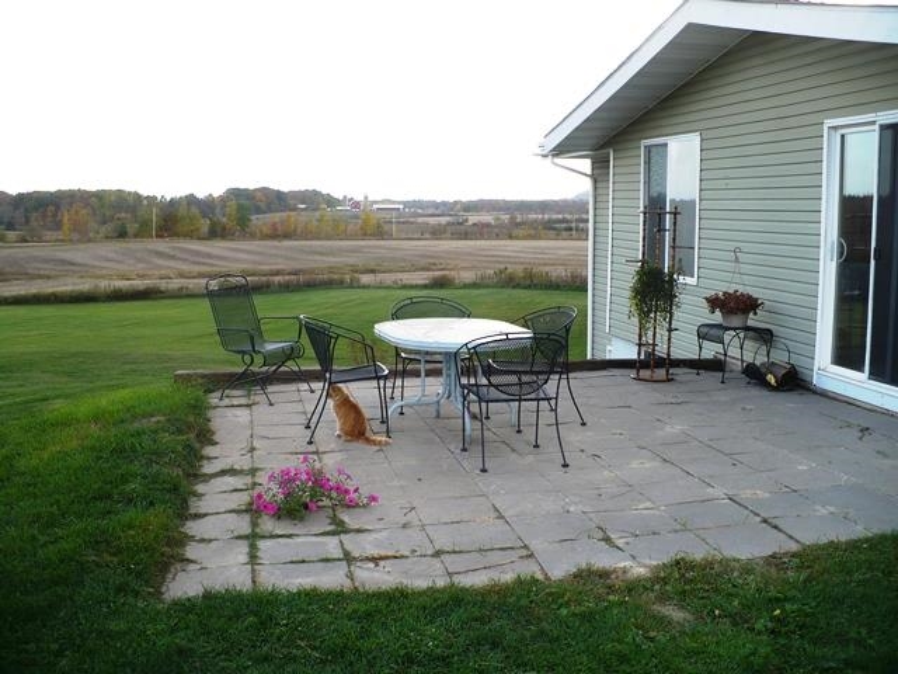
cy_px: 337
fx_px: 960
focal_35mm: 37
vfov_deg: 38.7
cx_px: 449
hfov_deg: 50.1
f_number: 2.8
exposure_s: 1/250
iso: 100
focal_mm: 6.1
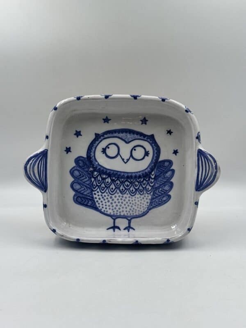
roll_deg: -1.1
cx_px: 123
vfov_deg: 39.7
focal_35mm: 48
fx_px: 455
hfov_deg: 30.3
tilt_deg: -14.4
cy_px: 164
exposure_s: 1/555
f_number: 1.78
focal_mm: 6.86
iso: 64
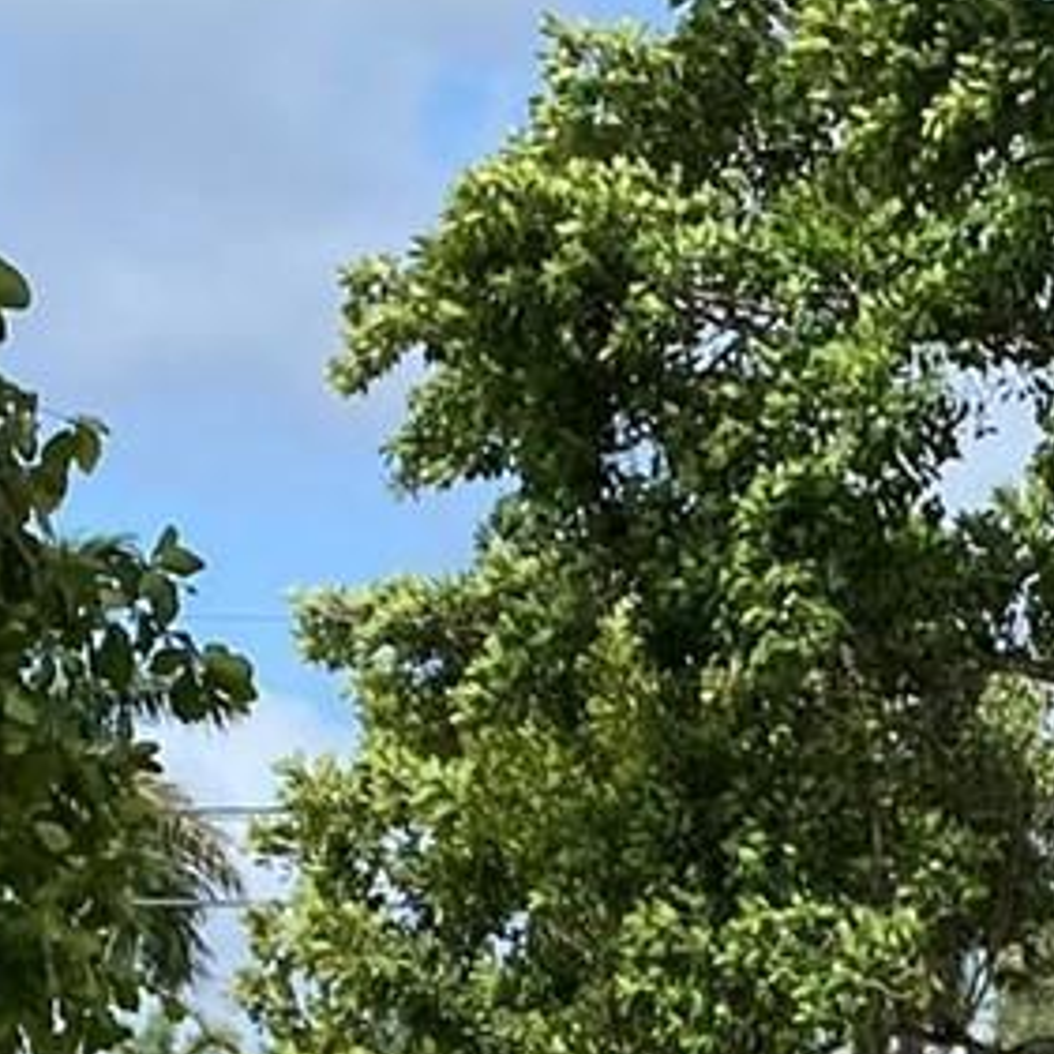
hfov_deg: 12.6
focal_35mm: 131
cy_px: 2164
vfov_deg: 11.8
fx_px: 4513
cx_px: 1579
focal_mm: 4.25
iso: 32
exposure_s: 1/1585
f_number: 1.8
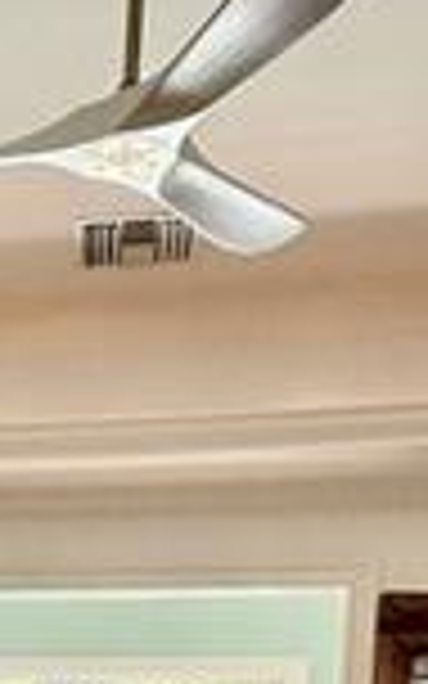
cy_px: 918
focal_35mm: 75
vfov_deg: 23.8
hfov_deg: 15.4
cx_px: -293
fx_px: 1400
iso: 200
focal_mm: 2.22
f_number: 2.2
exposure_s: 1/120
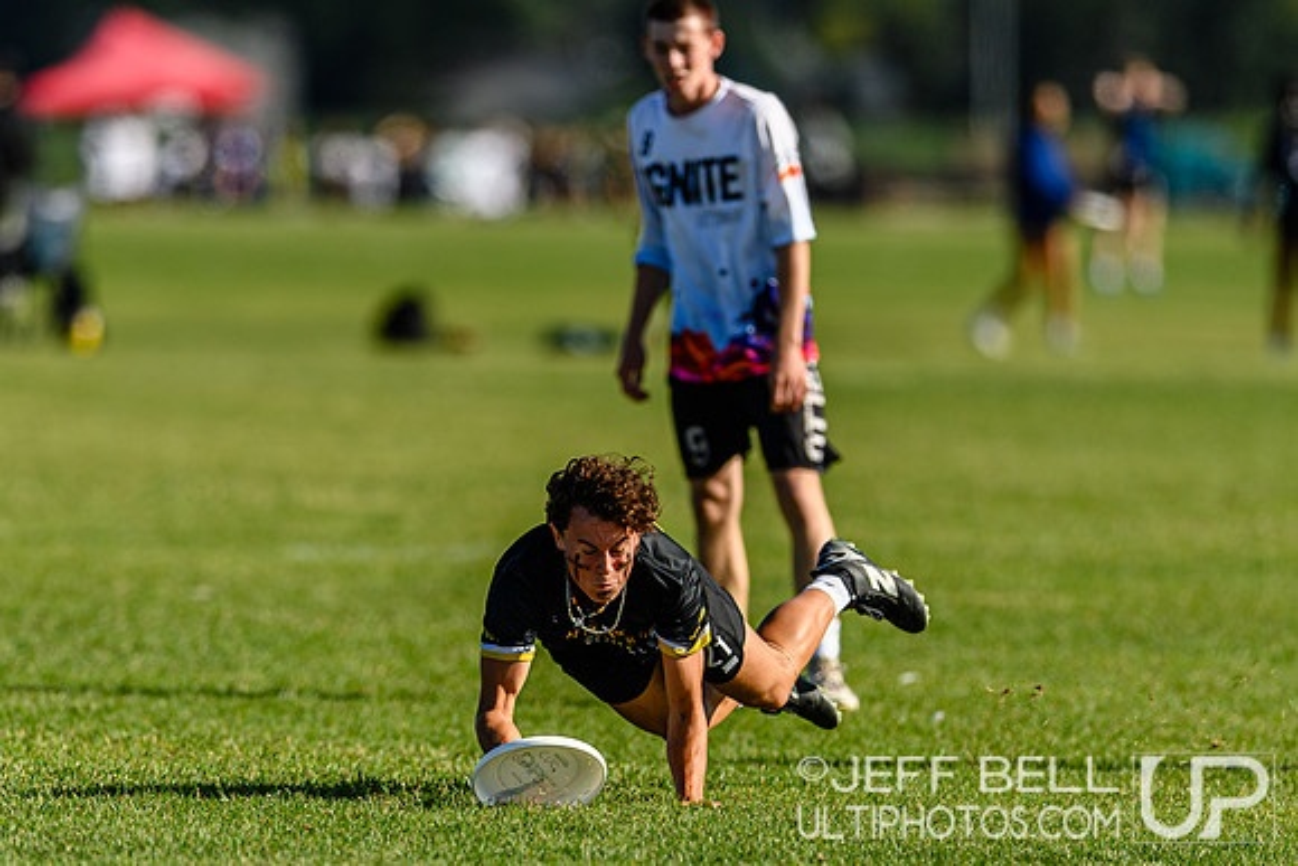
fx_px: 23381
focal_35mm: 648
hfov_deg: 3.2
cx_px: 640
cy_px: 560
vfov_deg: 2.1
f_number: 3.2
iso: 100
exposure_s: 1/2000
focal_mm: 400
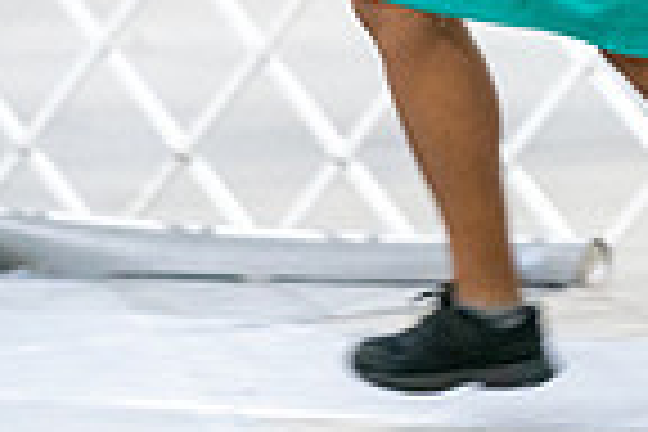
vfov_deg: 1.6
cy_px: -184
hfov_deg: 2.4
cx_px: 889
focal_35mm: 874
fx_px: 15731
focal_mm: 186
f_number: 2.8
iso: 4000
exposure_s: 1/200
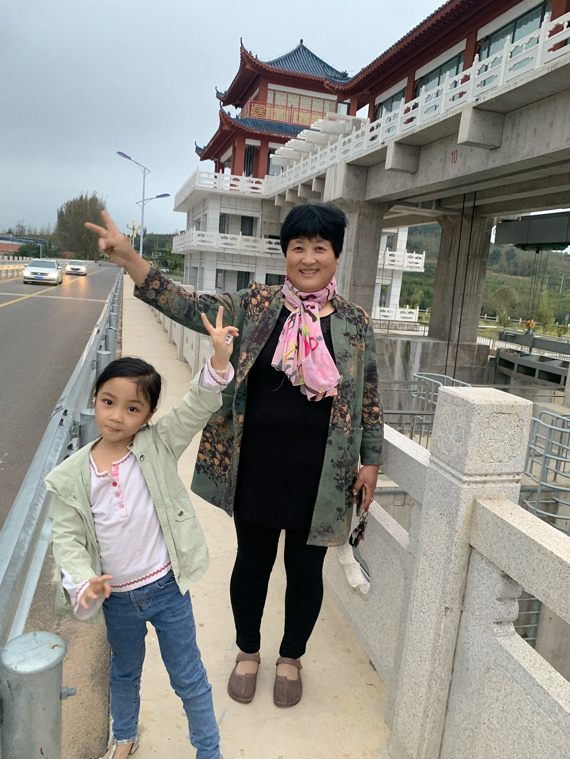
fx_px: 571
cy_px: 380
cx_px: 285
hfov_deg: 53.1
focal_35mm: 26
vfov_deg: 67.3
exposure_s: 1/60
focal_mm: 4.25
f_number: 1.8
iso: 125
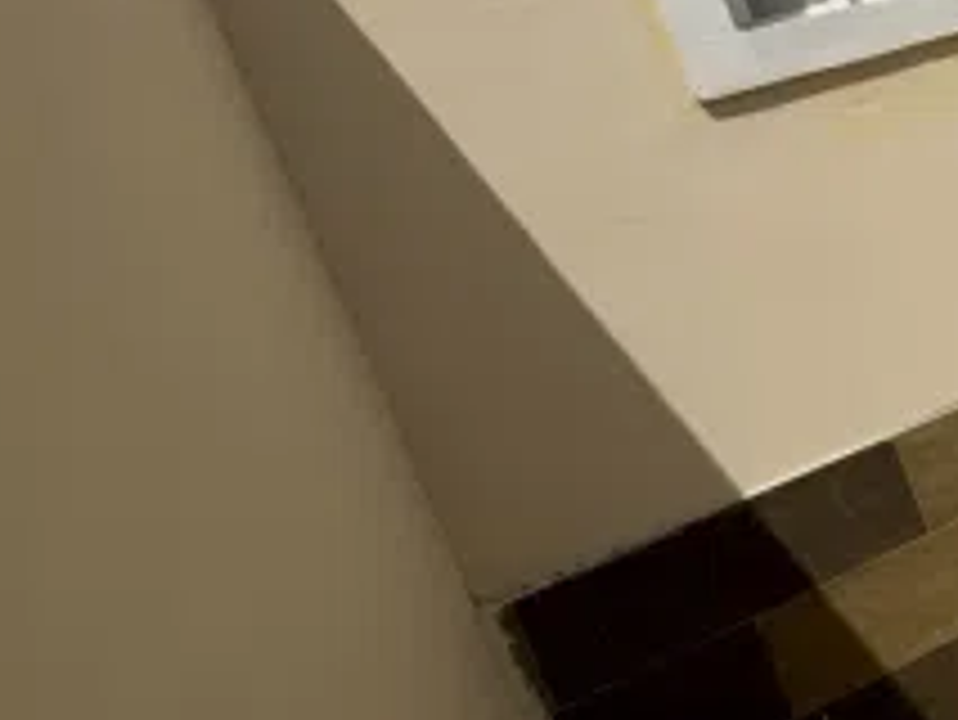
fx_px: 1163
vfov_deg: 33.5
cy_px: 158
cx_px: 1403
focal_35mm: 42
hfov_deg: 29.4
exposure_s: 1/4926
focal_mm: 2.22
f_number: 2.2
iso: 40
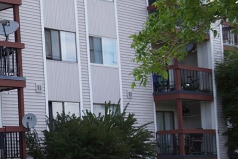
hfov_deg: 19.9
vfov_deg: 16.1
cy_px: 142
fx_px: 555
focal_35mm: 84
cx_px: -147
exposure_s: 1/200
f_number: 4.5
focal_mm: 16
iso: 100
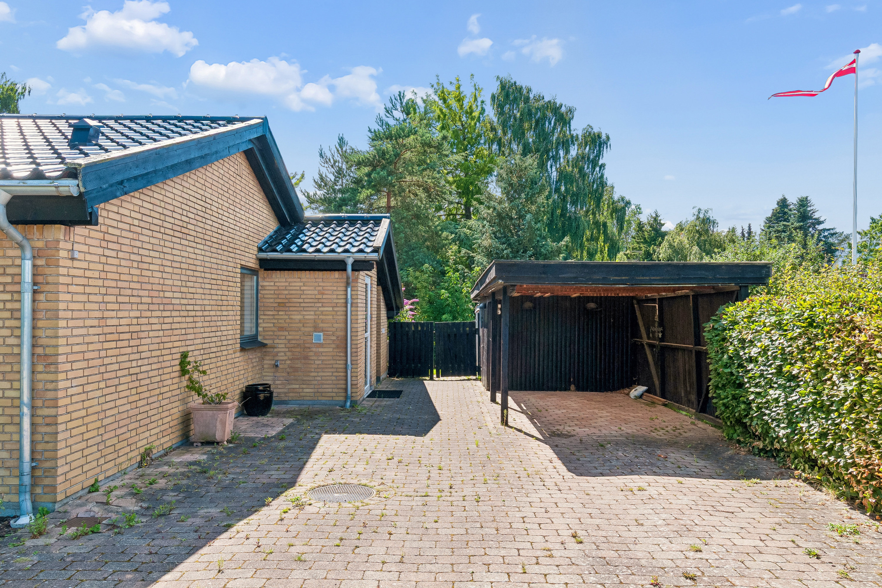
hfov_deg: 70.4
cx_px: 441
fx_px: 625
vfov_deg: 50.4
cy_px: 294
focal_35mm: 26
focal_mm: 17
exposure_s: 1/250
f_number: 10
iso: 200
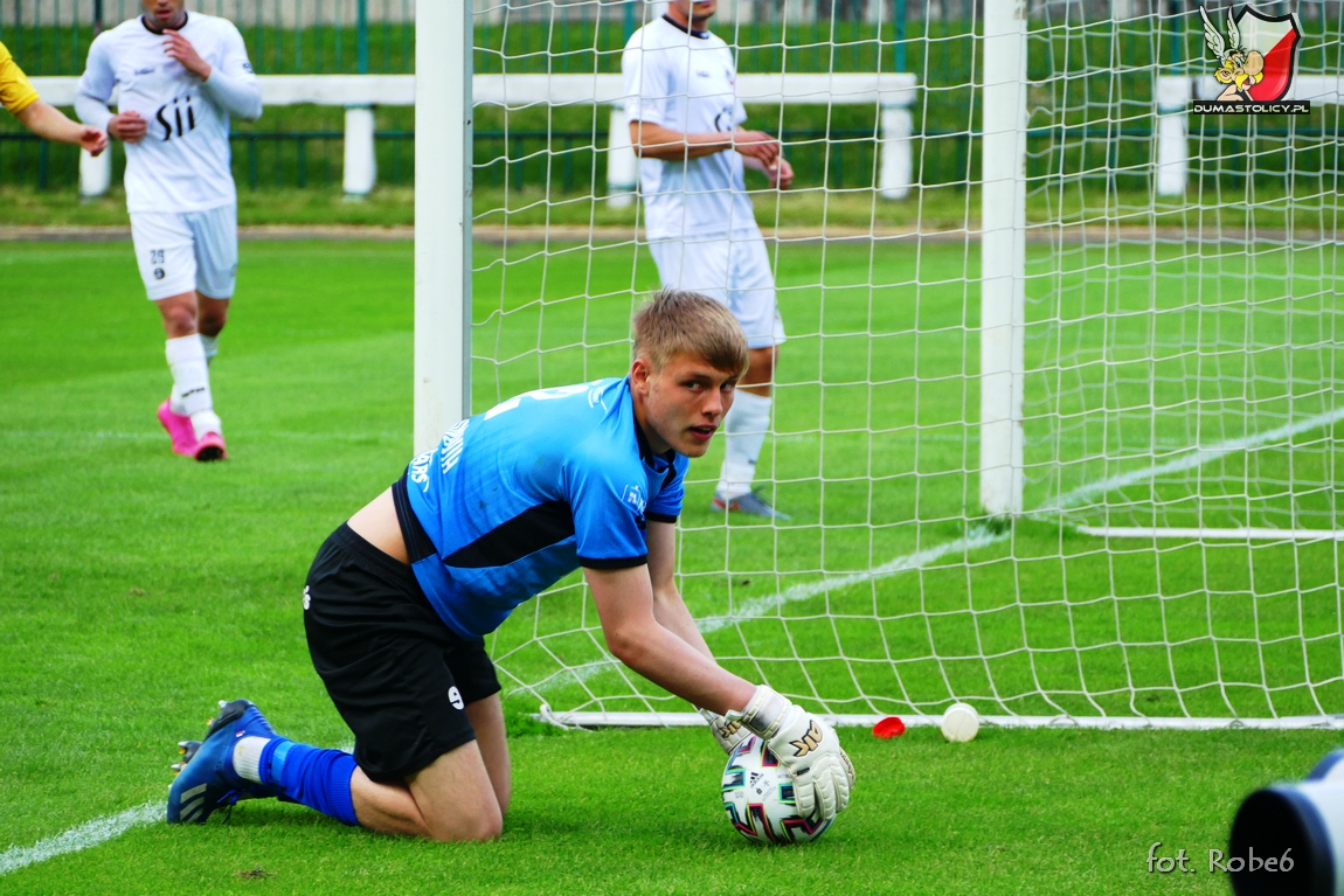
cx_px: 672
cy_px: 448
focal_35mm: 269
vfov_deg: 5.1
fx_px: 10043
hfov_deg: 7.7
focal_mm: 98.25
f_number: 4
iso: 400
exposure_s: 1/500
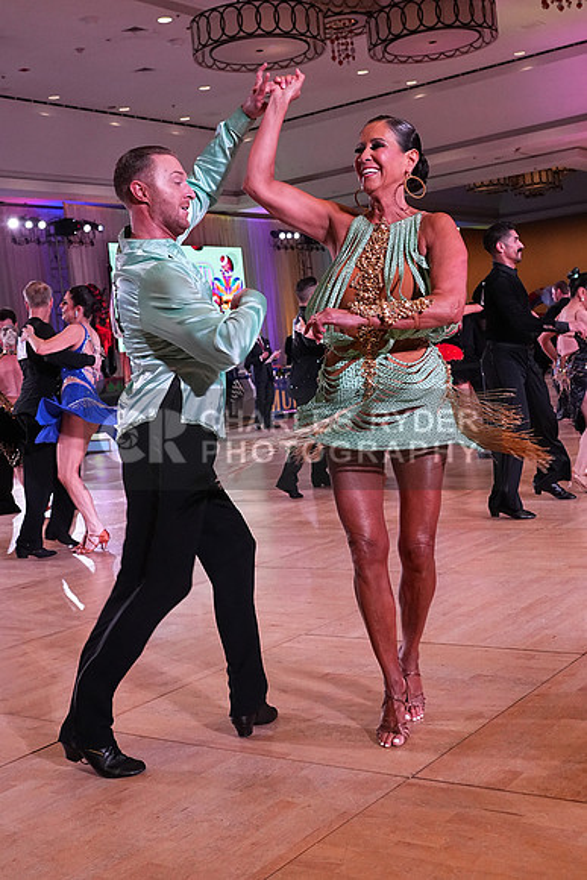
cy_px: 440
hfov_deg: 31.2
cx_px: 294
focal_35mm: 43
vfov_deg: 45.4
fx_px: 1051
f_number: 5.6
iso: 3200
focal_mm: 29
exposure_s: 1/400
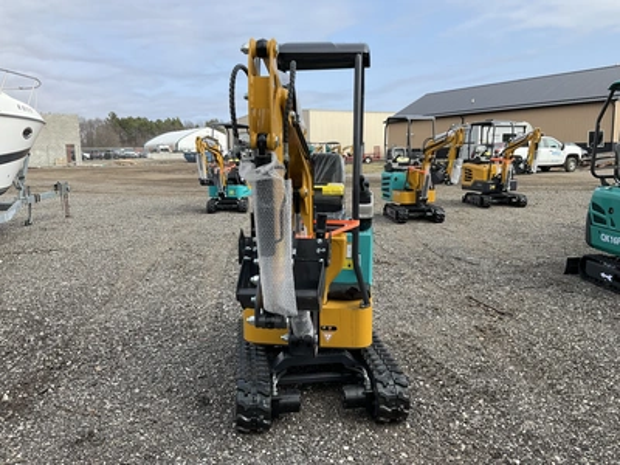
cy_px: 232
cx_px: 310
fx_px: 519
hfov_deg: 61.7
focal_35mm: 29
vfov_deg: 48.2
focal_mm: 3
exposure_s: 1/1195
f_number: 1.8
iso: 25
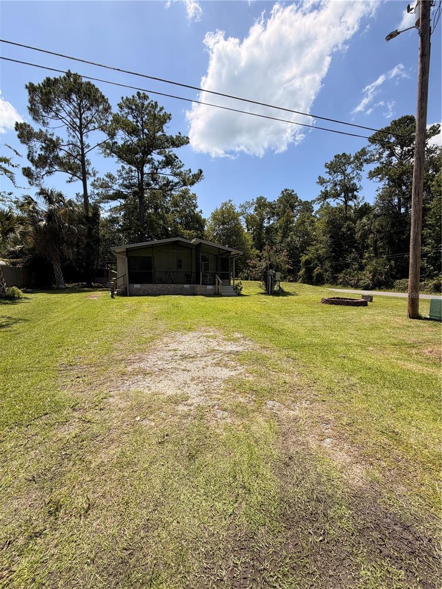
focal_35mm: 14
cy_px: 294
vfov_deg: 102.1
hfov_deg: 85.7
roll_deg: -0.4
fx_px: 238
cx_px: 221
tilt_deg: -3.6
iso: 25
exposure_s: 1/955
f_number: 2.2
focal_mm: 2.22
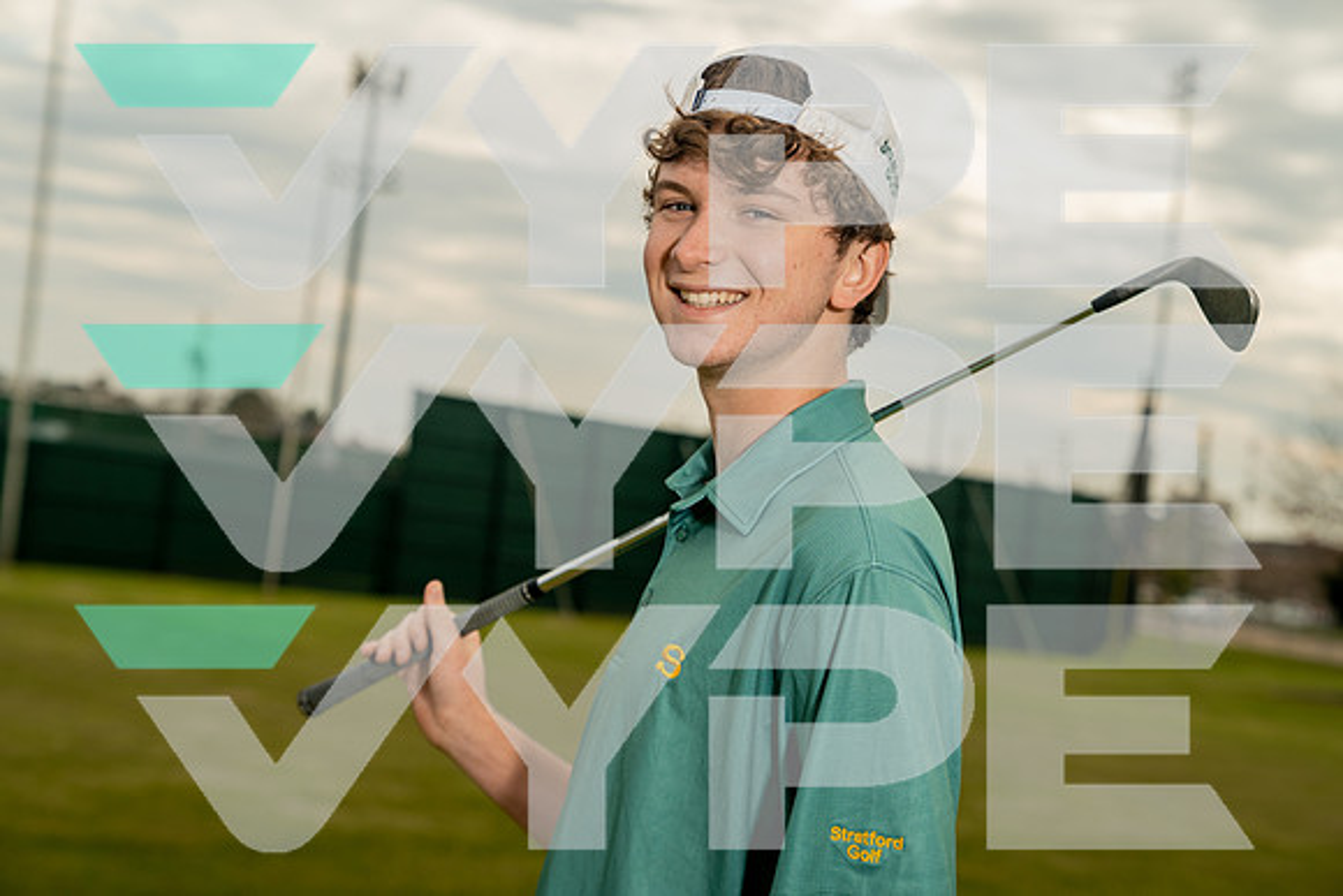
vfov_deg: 22.3
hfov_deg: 32.9
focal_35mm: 61
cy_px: 448
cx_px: 672
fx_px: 2276
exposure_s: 1/250
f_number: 4.5
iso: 250
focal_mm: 61
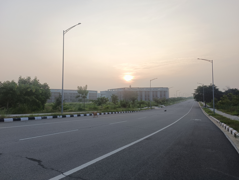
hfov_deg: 73.8
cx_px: 120
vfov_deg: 59.0
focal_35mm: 23
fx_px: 159
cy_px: 90
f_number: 1.69
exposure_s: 1/262
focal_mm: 6.06
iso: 50
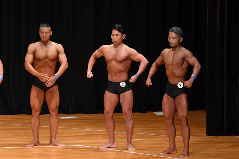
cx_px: 120
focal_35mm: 270
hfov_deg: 7.6
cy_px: 80
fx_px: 1792
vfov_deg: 5.1
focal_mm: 180
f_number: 5.6
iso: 4000
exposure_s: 1/400
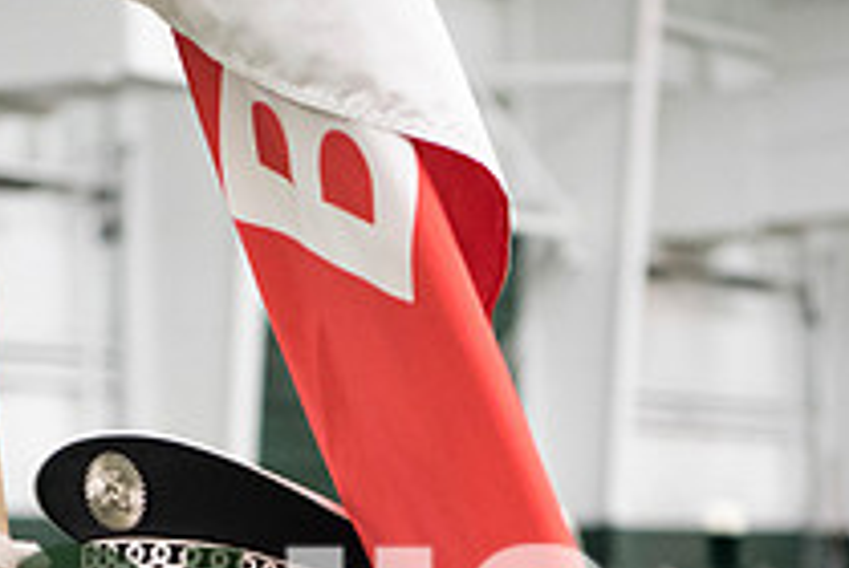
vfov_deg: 7.0
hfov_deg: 10.6
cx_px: 309
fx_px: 4582
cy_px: 736
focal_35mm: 194
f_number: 3.2
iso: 3200
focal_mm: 70
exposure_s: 1/200
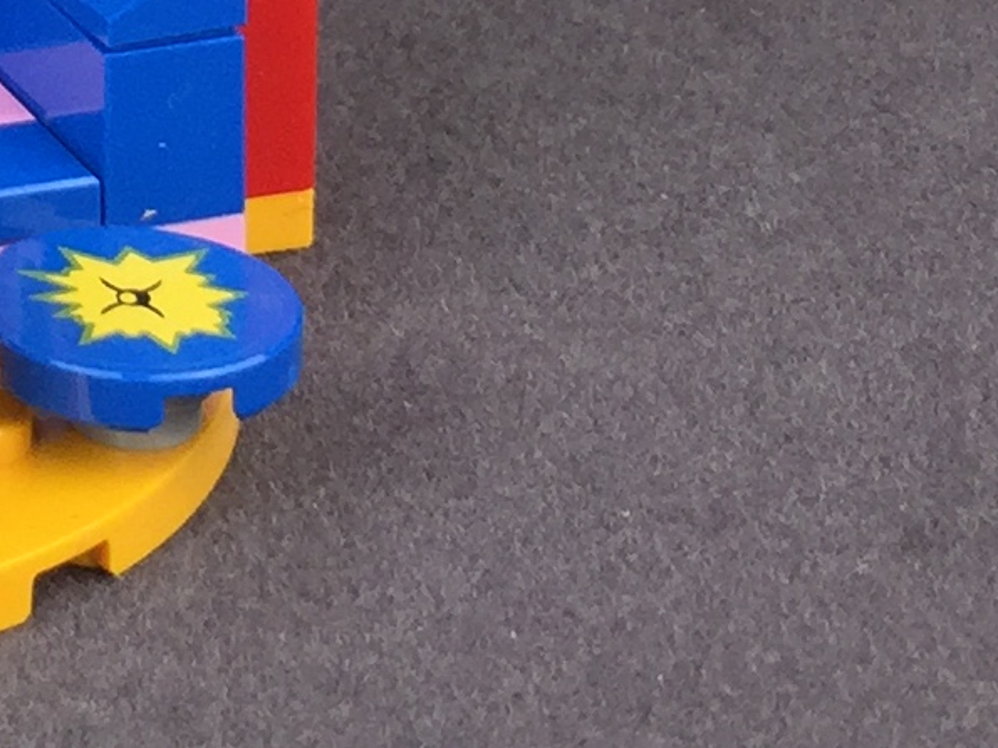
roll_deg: +1.3
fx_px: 4583
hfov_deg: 11.7
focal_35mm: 159
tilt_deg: -10.7
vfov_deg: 8.6
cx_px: -676
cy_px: -986
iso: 40
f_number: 2.2
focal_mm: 4.15
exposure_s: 1/60
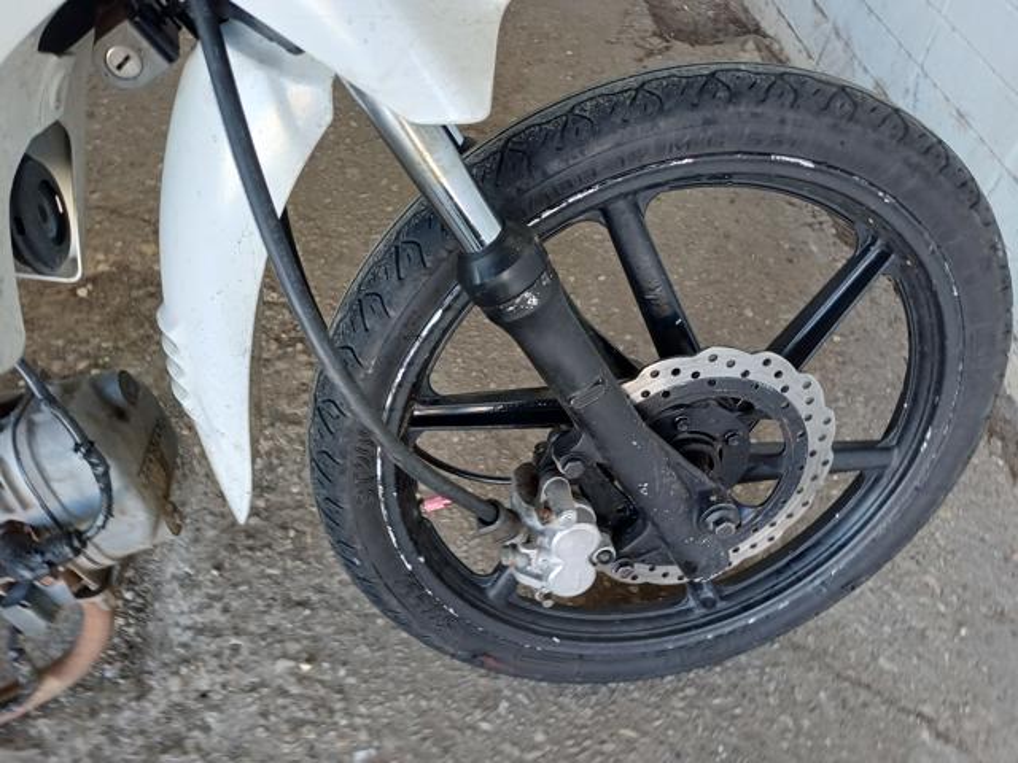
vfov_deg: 54.9
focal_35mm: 25
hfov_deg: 69.4
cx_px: 509
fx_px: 735
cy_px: 382
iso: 64
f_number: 1.8
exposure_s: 1/50
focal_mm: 4.65
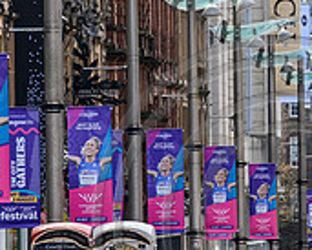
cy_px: 245
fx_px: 7317
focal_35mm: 792
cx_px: 123
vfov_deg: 2.0
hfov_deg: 2.4
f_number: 5.6
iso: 500
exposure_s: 1/640
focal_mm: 200
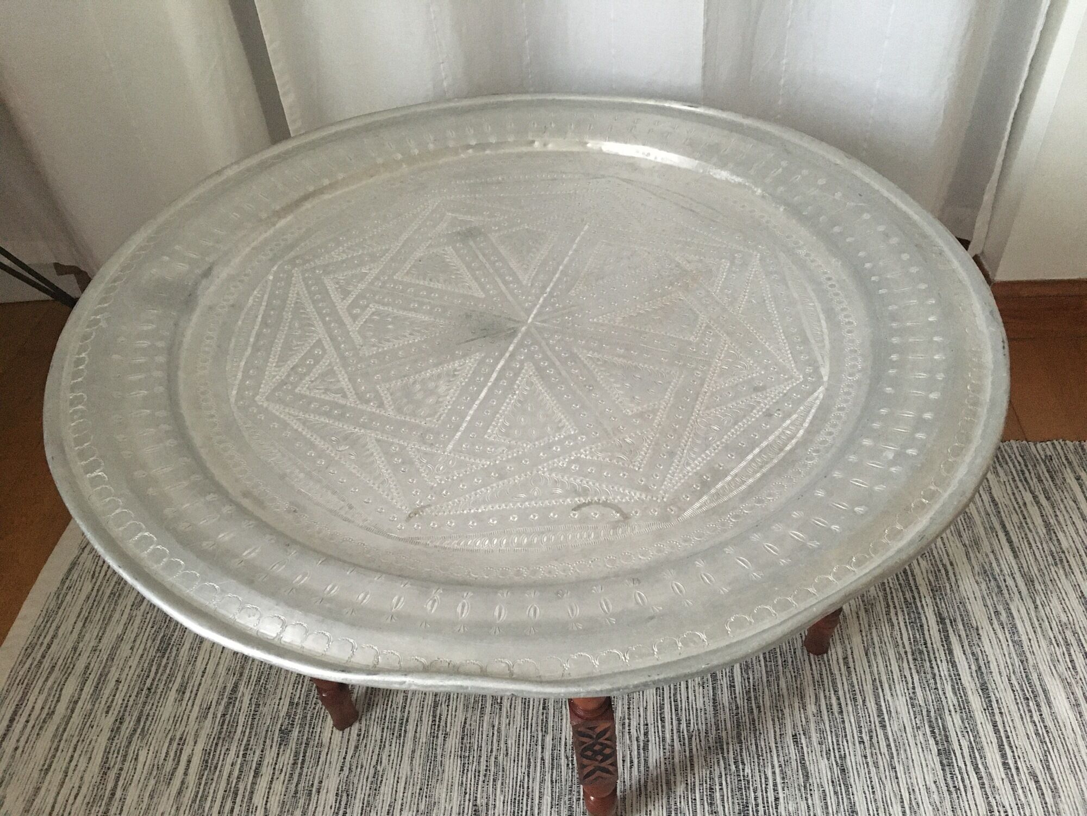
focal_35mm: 29
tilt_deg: -45.0
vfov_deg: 48.2
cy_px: 408
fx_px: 911
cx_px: 544
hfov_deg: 61.7
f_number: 2.2
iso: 250
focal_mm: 4.15
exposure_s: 1/17
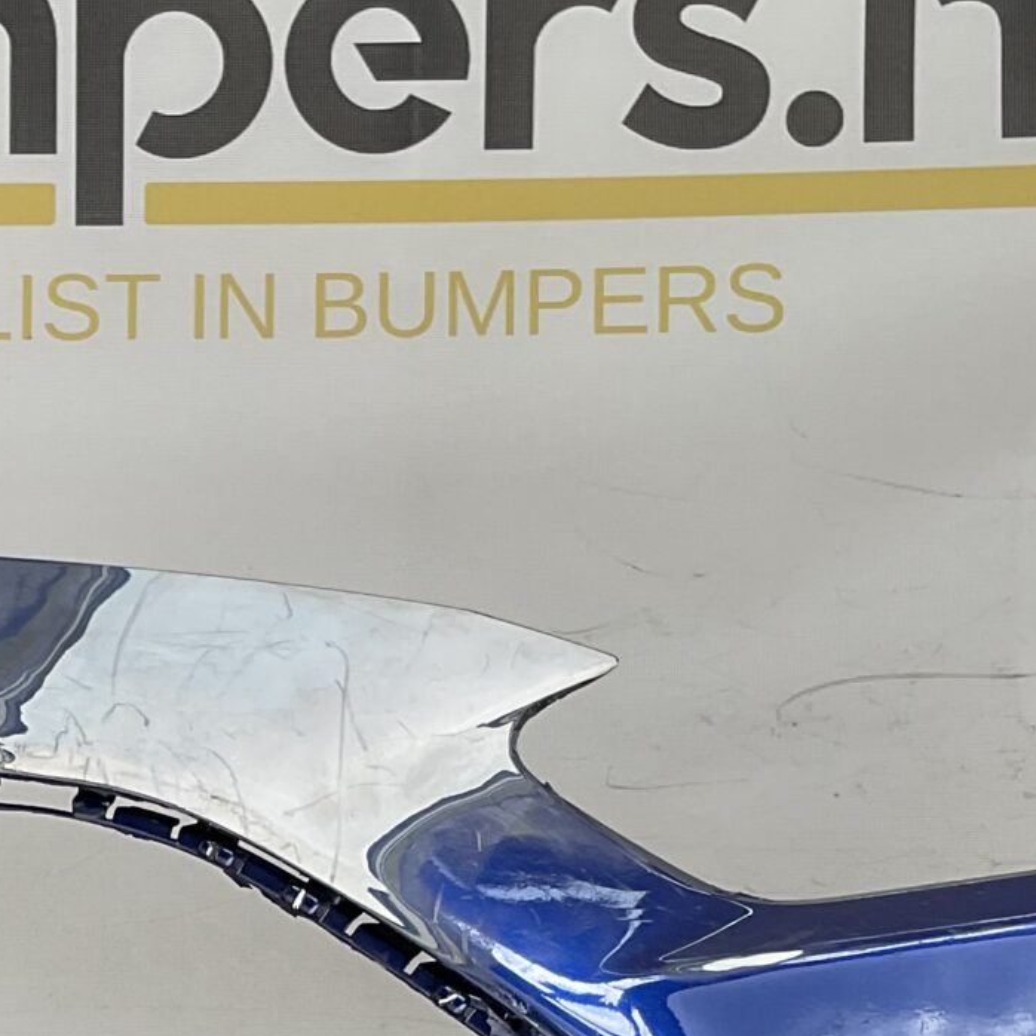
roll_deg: -1.8
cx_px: 147
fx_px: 3183
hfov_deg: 18.2
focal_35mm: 94
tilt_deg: -7.5
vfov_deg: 18.0
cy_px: 1067
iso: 16
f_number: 1.8
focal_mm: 3
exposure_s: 1/325
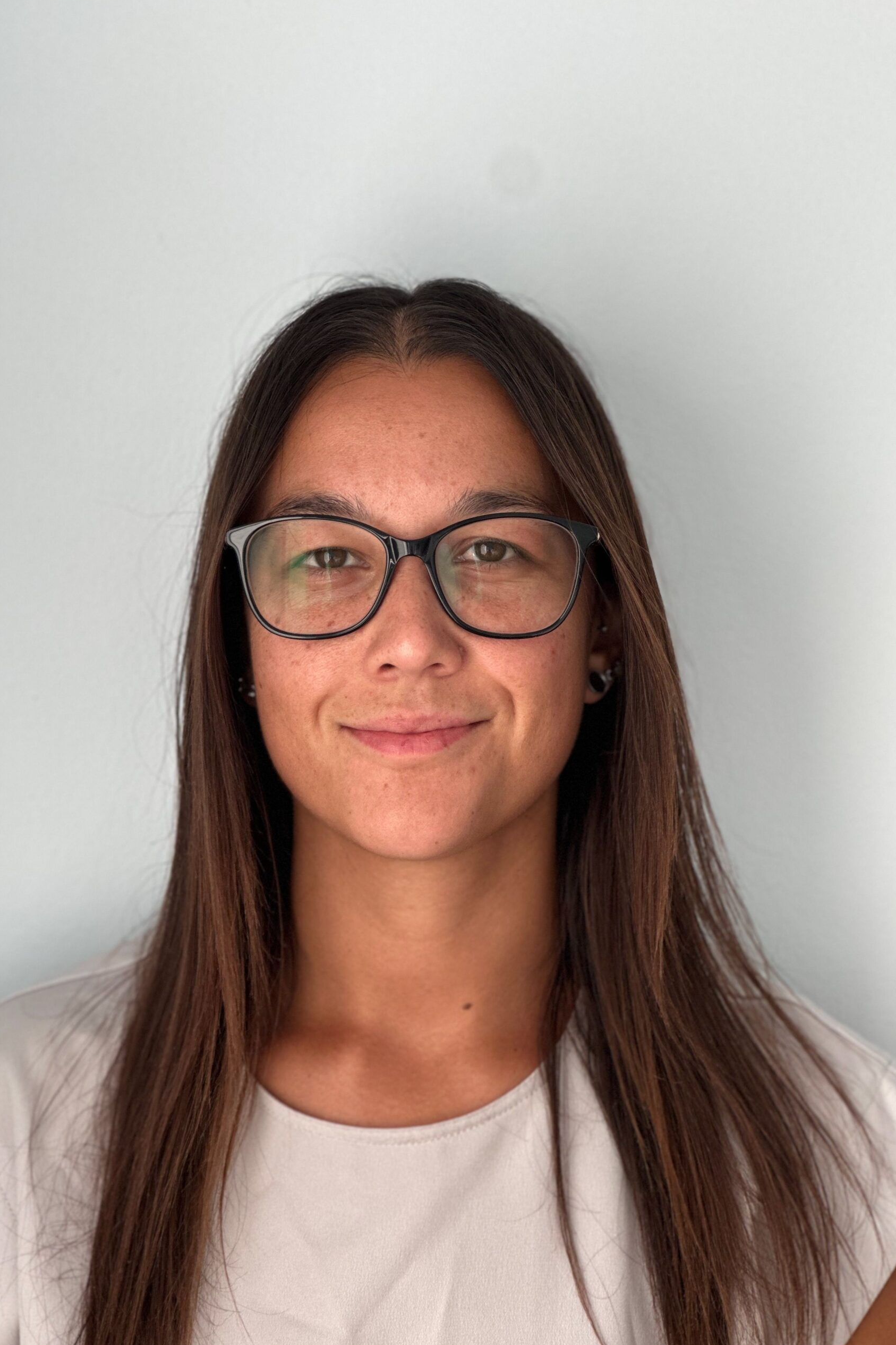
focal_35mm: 81
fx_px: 3024
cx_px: 407
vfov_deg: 25.1
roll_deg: -1.0
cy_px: 672
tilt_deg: -5.8
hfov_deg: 16.8
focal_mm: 9
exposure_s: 1/121
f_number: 2.8
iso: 80
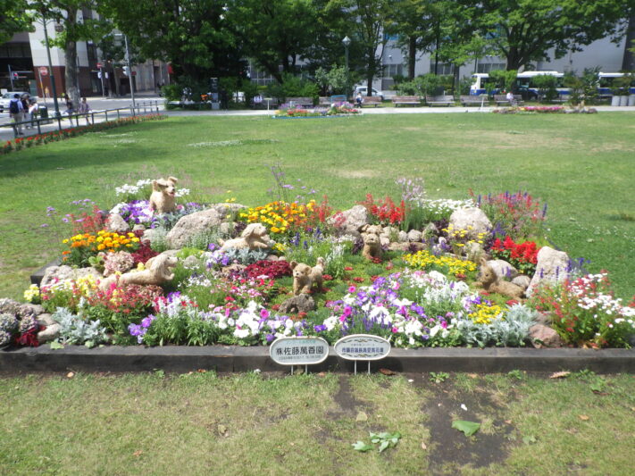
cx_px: 318
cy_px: 238
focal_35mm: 28
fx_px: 514
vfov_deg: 49.7
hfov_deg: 63.5
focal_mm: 5
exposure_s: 1/320
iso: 125
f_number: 4.2
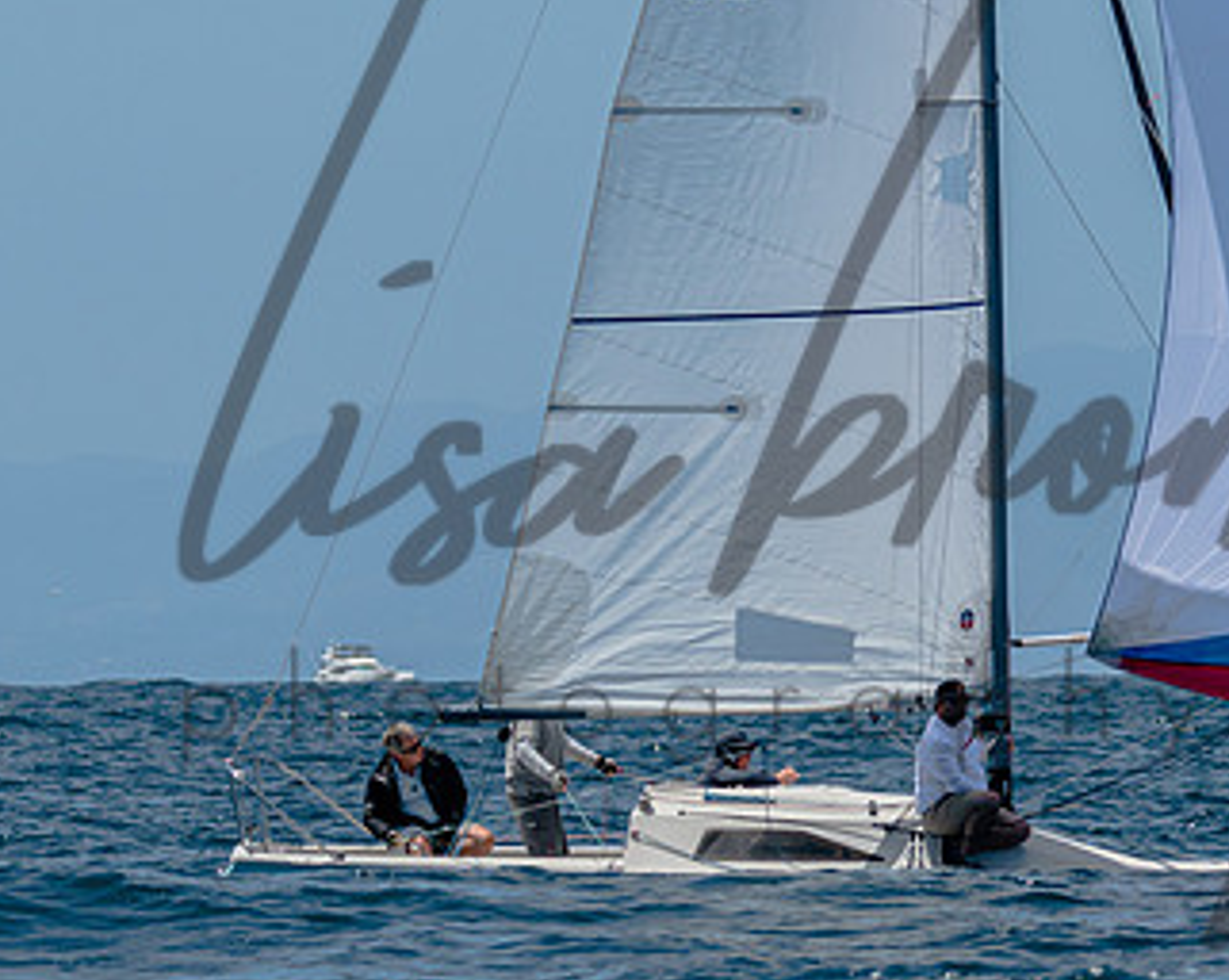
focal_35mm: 589
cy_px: 564
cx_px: 1094
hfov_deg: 3.3
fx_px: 21398
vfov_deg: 2.6
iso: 200
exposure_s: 1/2000
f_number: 5.3
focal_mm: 180
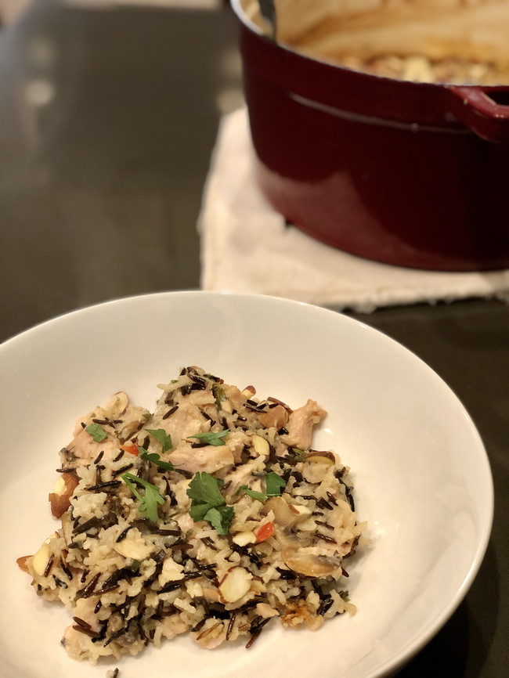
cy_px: 339
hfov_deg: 28.0
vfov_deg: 36.8
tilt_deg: -37.5
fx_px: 1019
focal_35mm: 52
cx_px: 254
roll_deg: +0.3
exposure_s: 1/20
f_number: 2.4
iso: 160
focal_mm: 6
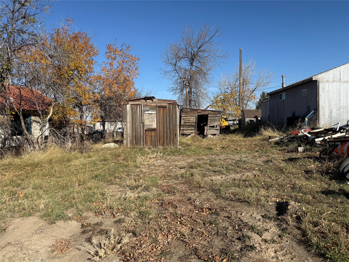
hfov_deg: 71.6
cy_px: 131
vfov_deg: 56.8
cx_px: 174
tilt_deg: -2.0
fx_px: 242
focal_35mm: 24
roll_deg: +0.7
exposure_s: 1/4975
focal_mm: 6.76
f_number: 1.78
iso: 80
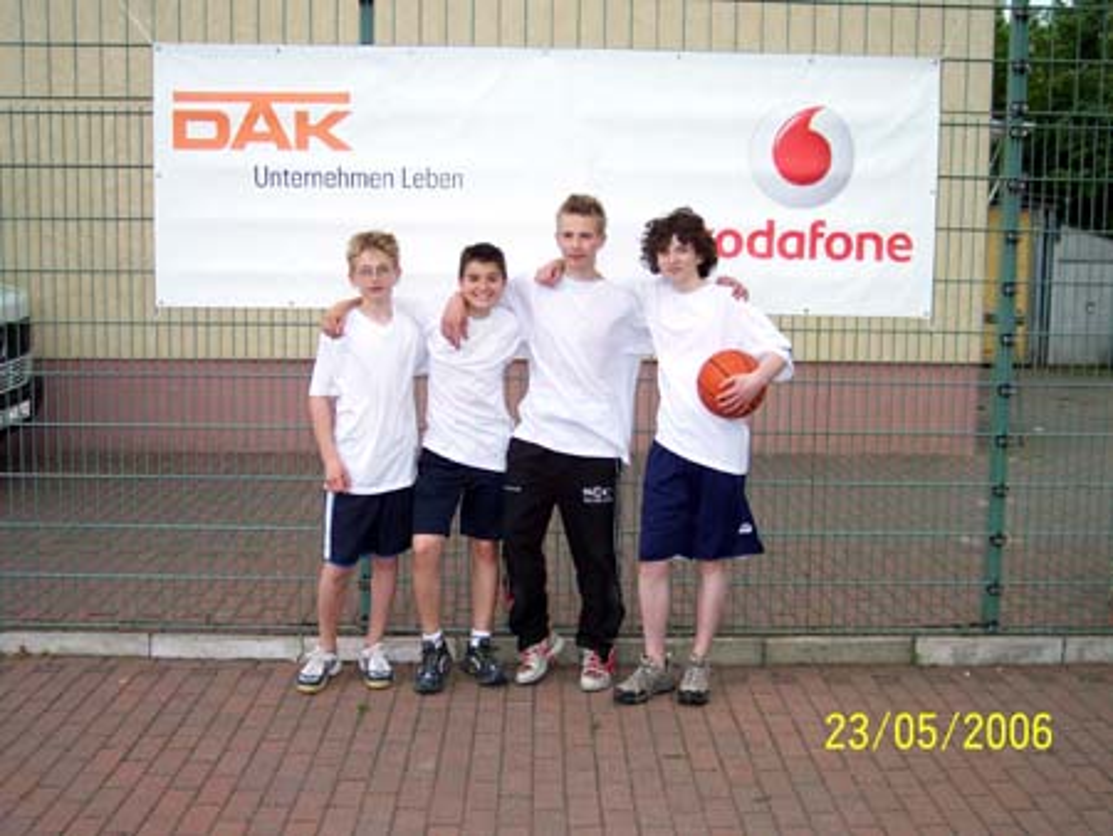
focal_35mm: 38
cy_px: 418
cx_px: 556
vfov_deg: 37.8
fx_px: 1222
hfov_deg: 49.0
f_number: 2.8
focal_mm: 8
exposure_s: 1/700
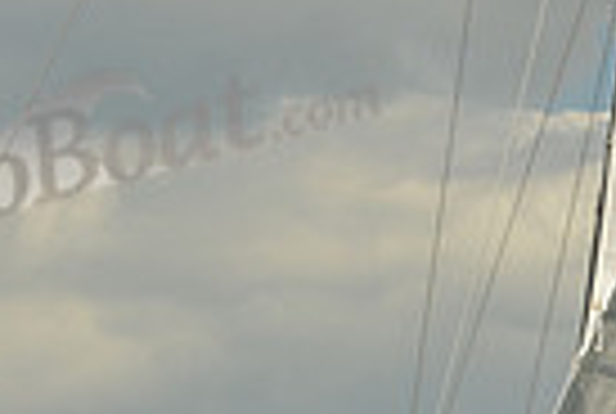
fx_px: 6516
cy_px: 749
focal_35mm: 380
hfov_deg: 5.4
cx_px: 616
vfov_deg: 3.6
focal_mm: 90
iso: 400
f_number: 6.3
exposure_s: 1/800
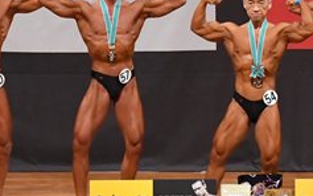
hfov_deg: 5.4
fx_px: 3317
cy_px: 58
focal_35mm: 389
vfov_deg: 3.4
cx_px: 203
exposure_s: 1/400
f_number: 5.6
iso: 5600
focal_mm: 78
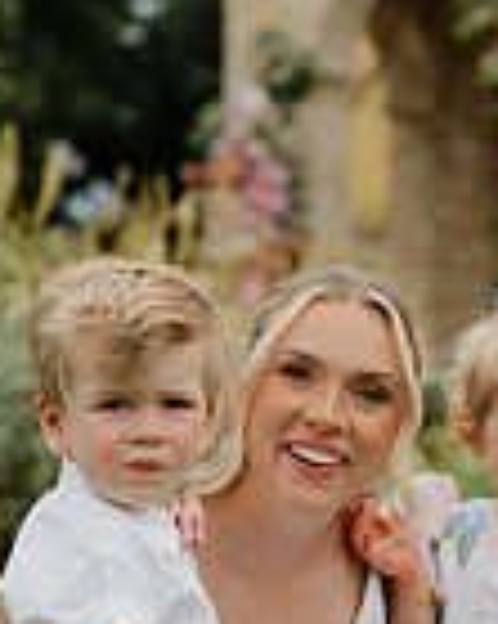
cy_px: 611
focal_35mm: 152
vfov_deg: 12.6
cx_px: 426
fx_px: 2803
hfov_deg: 10.1
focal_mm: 50
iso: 64
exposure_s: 1/1250
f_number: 2.5
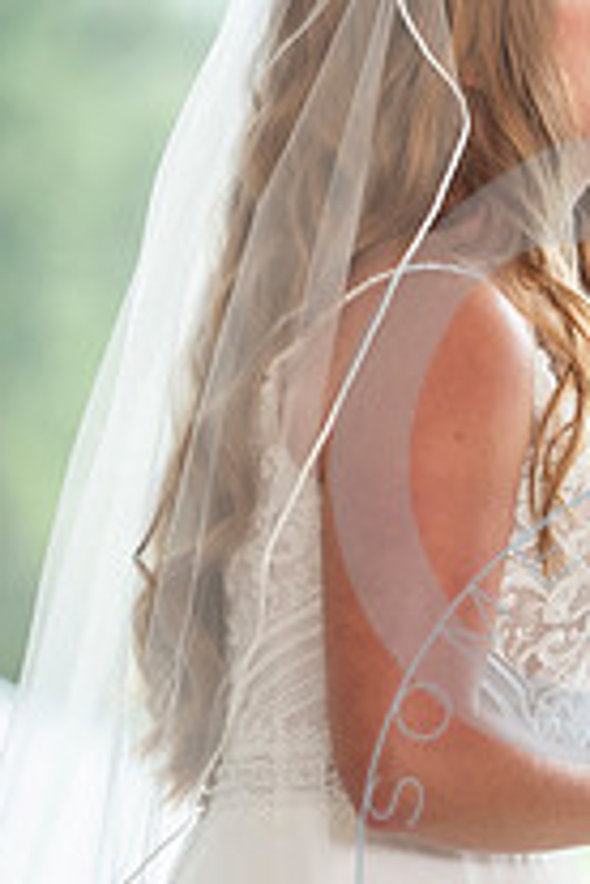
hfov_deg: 3.5
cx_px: 1009
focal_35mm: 389
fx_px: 9562
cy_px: 519
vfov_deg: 5.3
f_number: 2.8
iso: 250
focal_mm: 135
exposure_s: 1/250
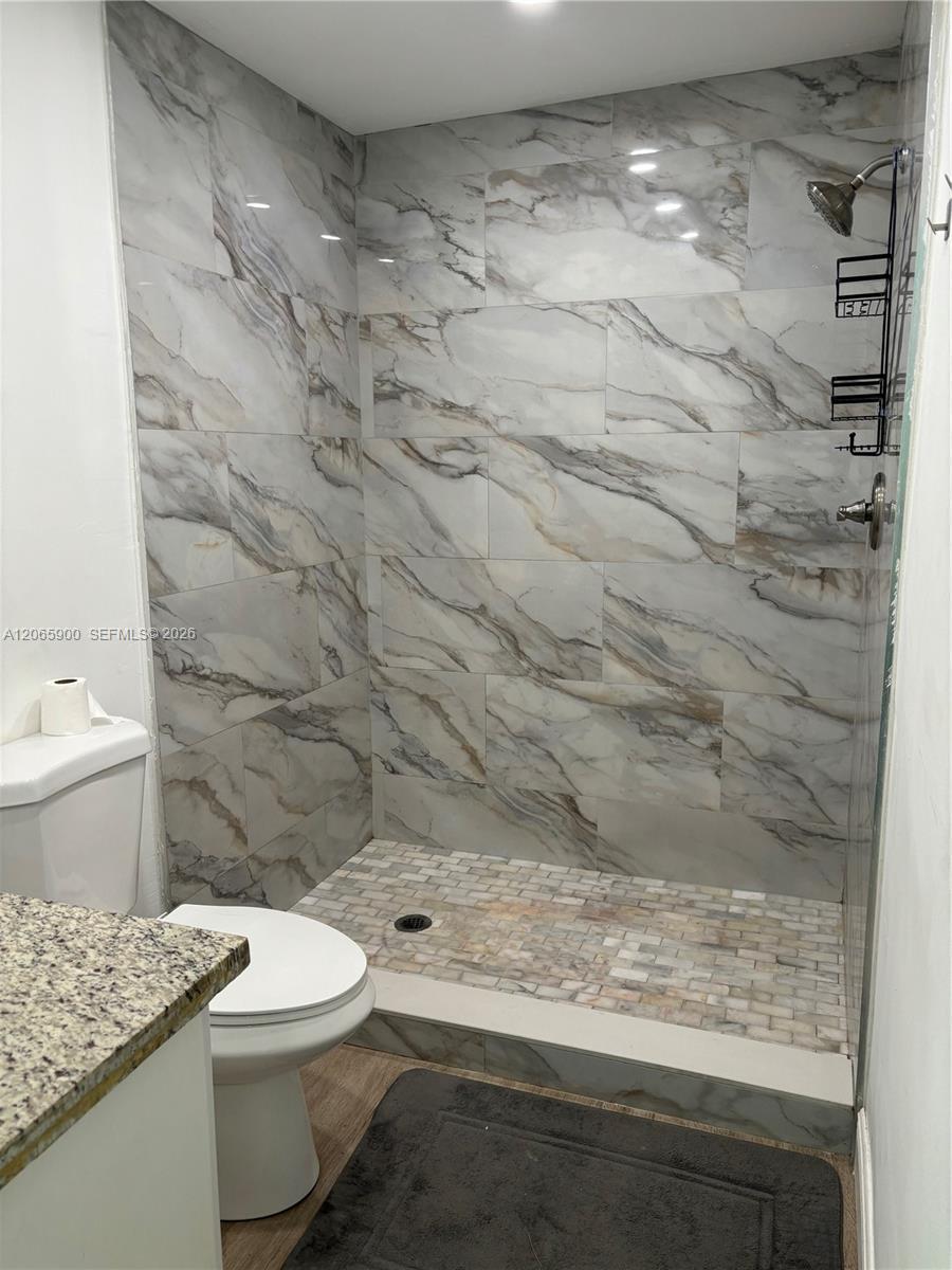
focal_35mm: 26
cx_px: 476
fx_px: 953
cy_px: 635
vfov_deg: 67.3
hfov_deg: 53.1
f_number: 1.6
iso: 80
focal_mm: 5.96
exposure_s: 1/60
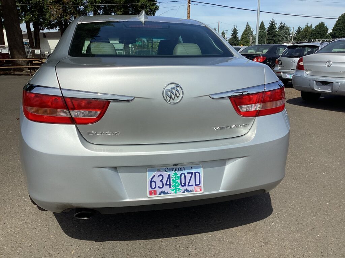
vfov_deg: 45.4
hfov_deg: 58.4
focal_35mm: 31
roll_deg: +0.3
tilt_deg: -14.2
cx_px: 172
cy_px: 129
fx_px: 309
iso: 25
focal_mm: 3.3
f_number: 2.4
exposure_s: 1/2398
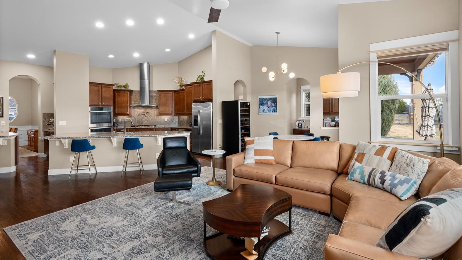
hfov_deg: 95.9
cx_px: 234
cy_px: 112
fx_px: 208
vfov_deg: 63.6
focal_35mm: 17
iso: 800
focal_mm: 16
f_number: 8
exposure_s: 1/5
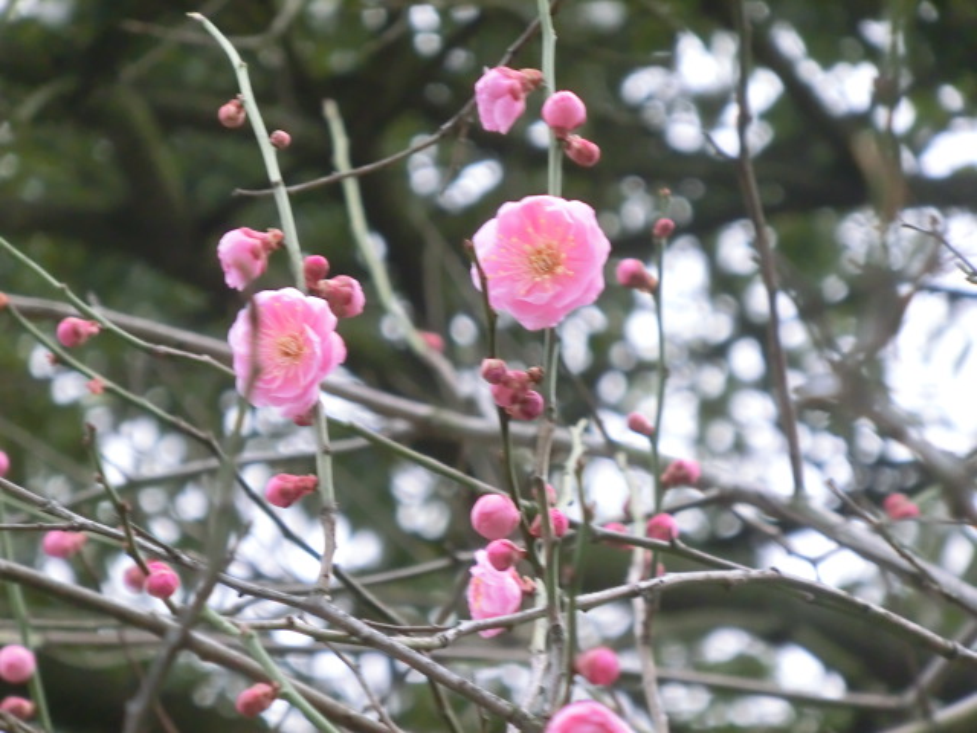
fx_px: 8467
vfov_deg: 5.0
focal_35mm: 300
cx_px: 488
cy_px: 366
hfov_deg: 6.6
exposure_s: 1/60
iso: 400
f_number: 5.9
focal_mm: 53
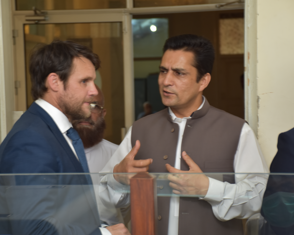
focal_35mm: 112
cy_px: 118
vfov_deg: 13.8
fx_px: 975
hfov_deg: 17.2
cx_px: 132
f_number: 6.3
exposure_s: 1/60
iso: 500
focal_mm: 66
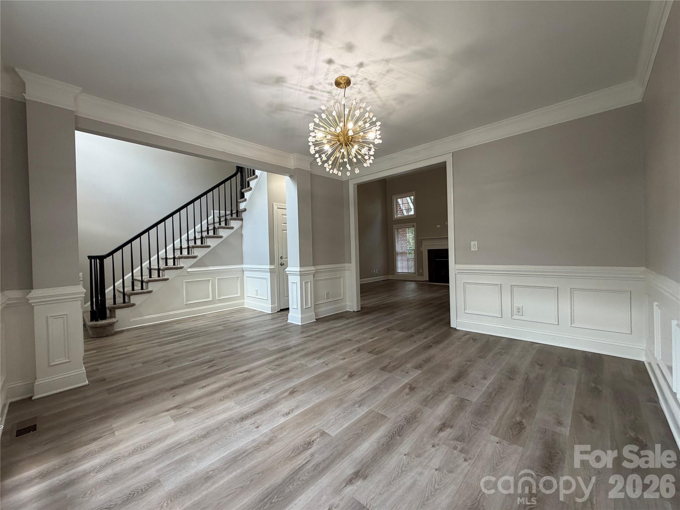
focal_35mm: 14
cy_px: 255
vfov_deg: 85.7
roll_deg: +2.1
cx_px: 340
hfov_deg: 102.1
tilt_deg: -0.1
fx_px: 275
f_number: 2.2
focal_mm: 2.22
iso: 250
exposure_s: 1/120
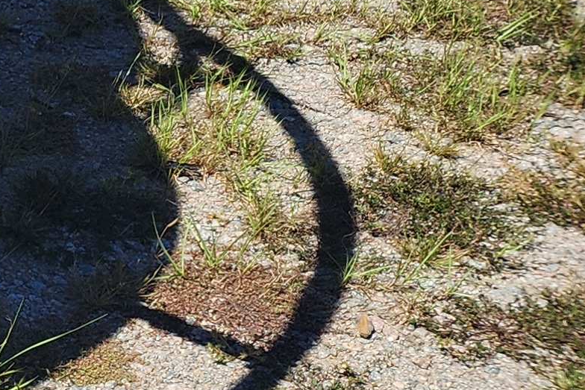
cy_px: 129
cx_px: -906
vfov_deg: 11.2
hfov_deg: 12.4
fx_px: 1983
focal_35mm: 122
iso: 12
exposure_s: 1/703
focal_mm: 6.4
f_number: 1.8
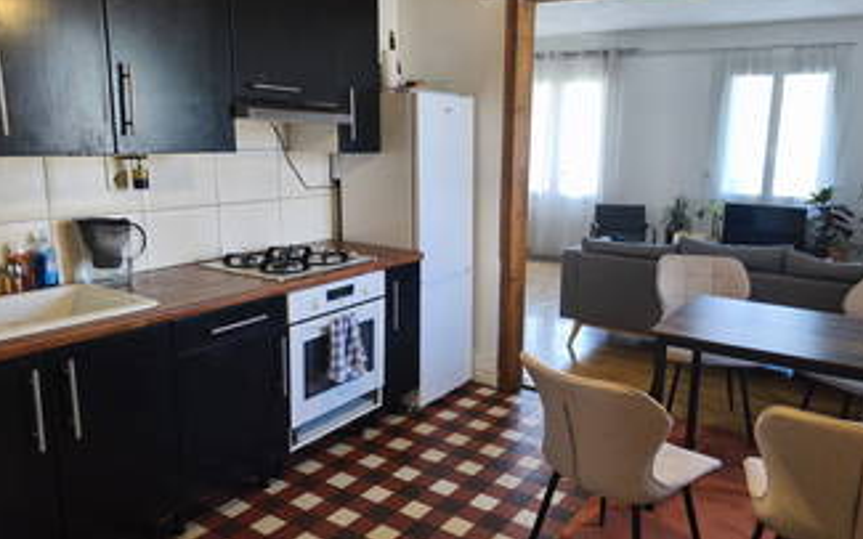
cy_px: 260
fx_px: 635
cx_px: 465
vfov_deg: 46.0
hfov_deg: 68.3
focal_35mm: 27
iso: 320
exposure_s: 1/50
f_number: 1.65
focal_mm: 6.18
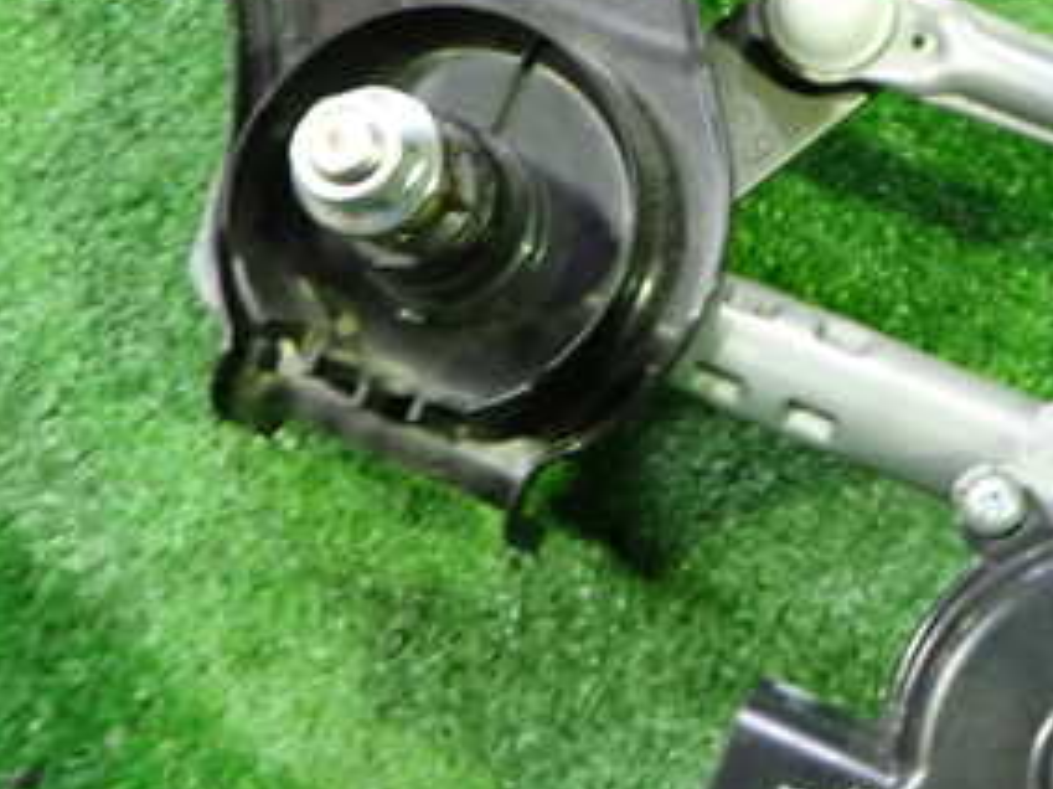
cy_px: 246
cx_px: 804
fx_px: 1612
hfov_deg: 35.3
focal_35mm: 53
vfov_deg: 27.3
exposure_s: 1/30
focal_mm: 4.5
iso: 400
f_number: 2
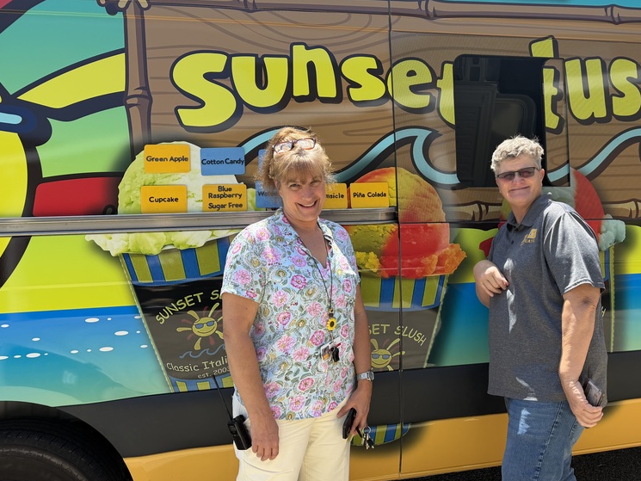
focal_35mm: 33
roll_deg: +1.3
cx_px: 422
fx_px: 611
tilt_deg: -2.4
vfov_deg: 42.8
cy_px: 205
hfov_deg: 54.3
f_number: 1.78
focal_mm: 6.76
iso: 100
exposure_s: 1/2232
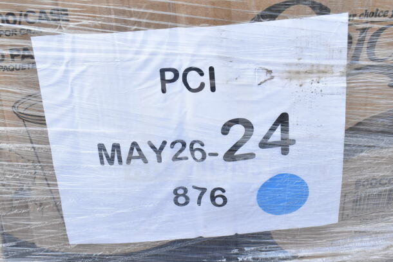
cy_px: 131
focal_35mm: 48
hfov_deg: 41.1
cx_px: 196
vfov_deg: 28.1
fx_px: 524
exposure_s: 1/500
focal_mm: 32
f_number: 11
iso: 1600
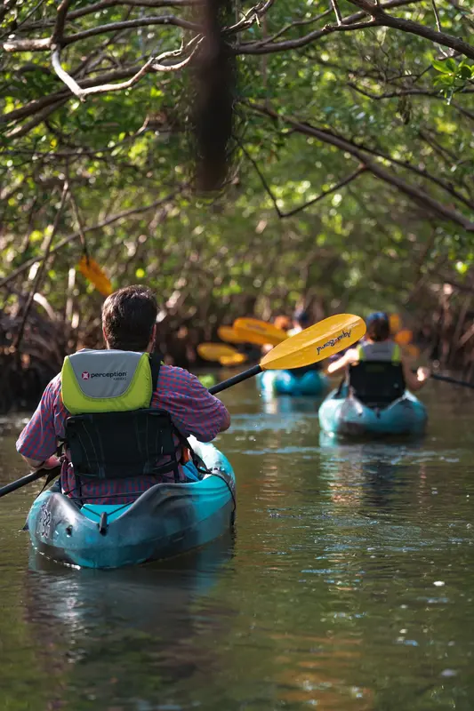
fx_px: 2035
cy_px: 356
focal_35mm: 103
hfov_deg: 13.3
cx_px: 237
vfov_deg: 19.8
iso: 800
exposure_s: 1/1000
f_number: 2.8
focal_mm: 103
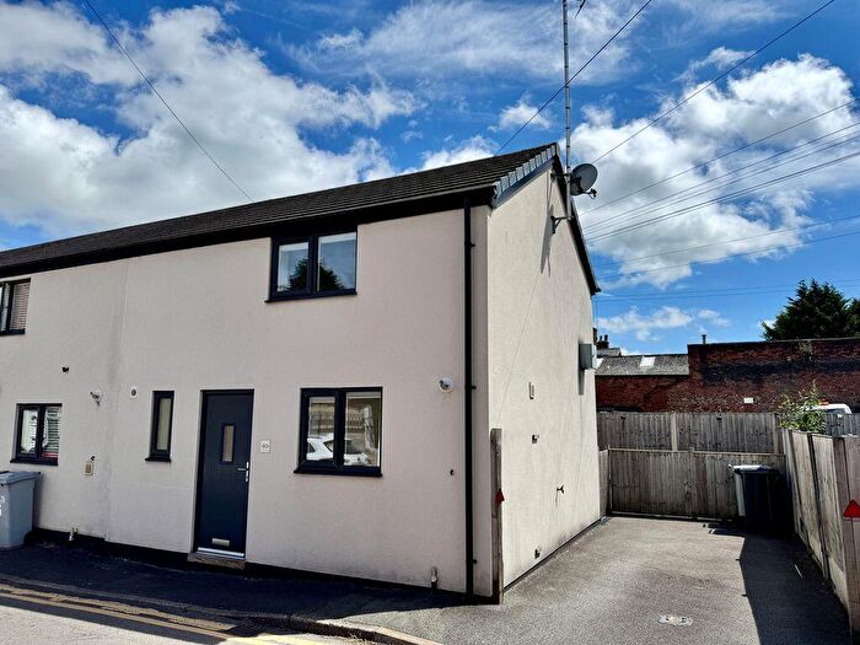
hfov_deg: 71.6
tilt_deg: +9.6
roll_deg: -0.6
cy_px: 322
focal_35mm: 24
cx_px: 430
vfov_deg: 56.8
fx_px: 596
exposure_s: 1/7937
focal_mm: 6.76
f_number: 1.78
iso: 80
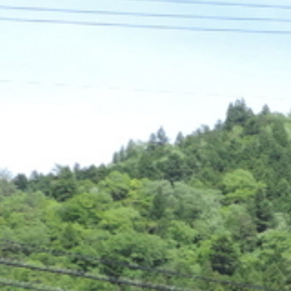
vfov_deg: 11.6
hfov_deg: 11.2
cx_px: 522
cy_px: 384
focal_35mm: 146
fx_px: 1389
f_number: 3.2
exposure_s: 1/400
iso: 80
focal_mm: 5.8
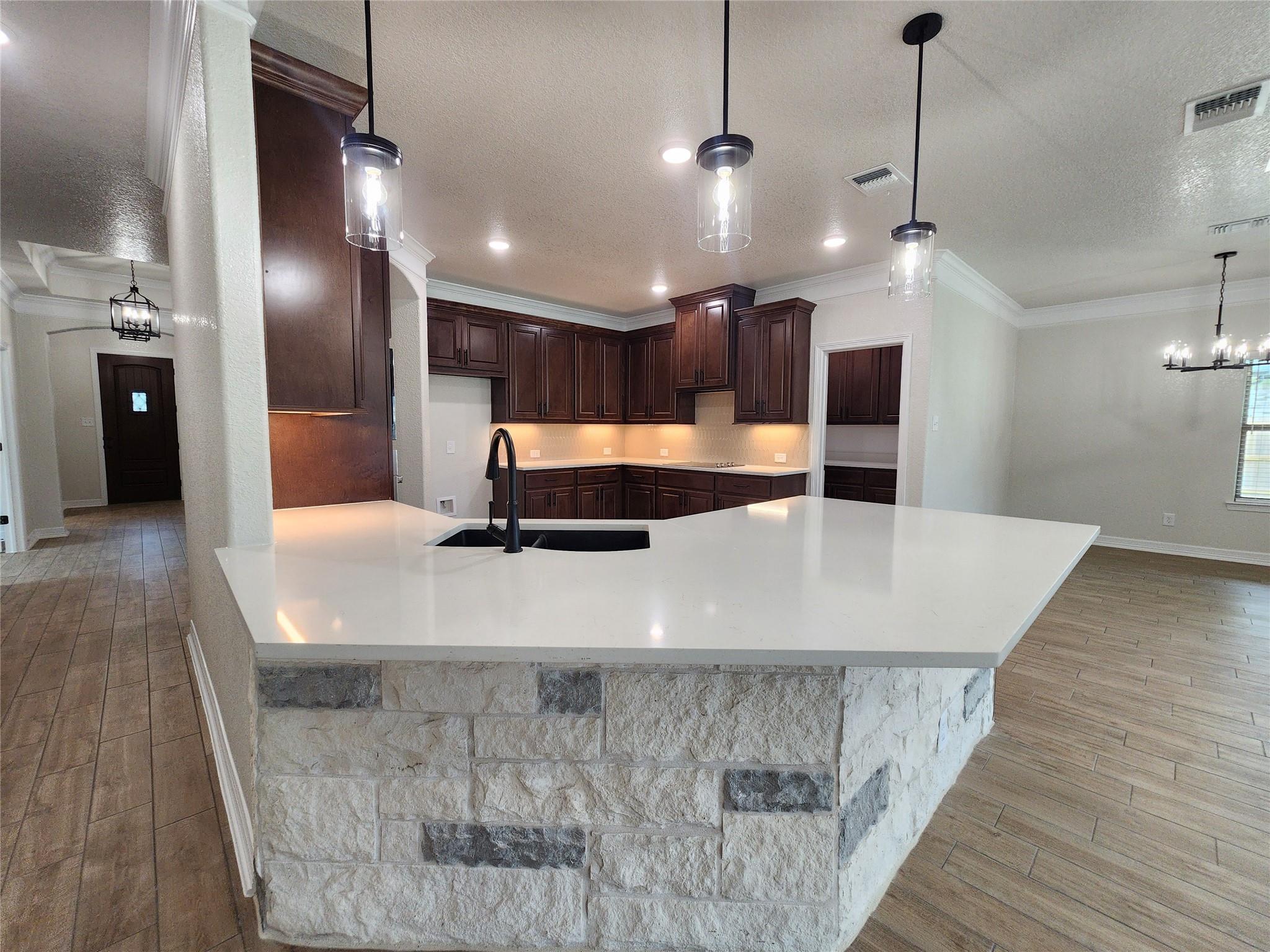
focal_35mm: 13
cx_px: 635
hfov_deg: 106.2
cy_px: 476
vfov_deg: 89.9
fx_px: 477
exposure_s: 1/60
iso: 160
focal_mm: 2.2
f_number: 2.2
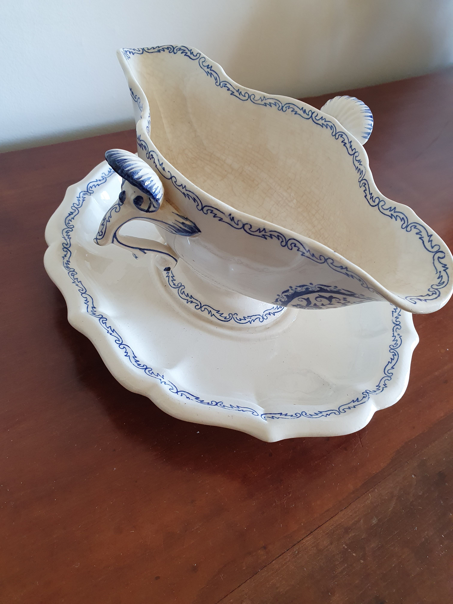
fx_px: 454
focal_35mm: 26
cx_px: 226
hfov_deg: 53.1
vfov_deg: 67.3
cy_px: 302
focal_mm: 4.32
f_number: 2.4
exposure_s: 1/120
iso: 320
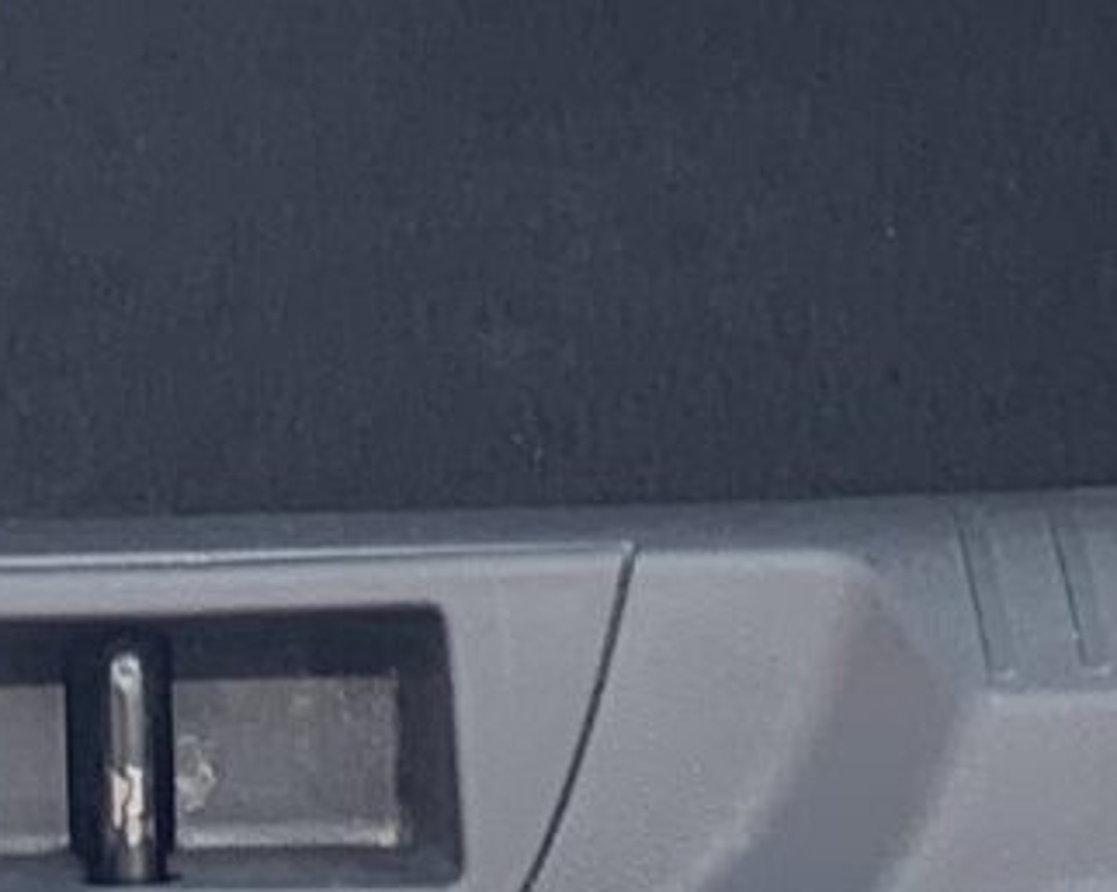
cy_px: -1194
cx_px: 10
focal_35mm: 202
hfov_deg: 9.5
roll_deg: +1.2
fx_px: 6672
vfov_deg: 7.2
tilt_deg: -32.5
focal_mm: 4.25
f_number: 1.8
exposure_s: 1/121
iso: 25
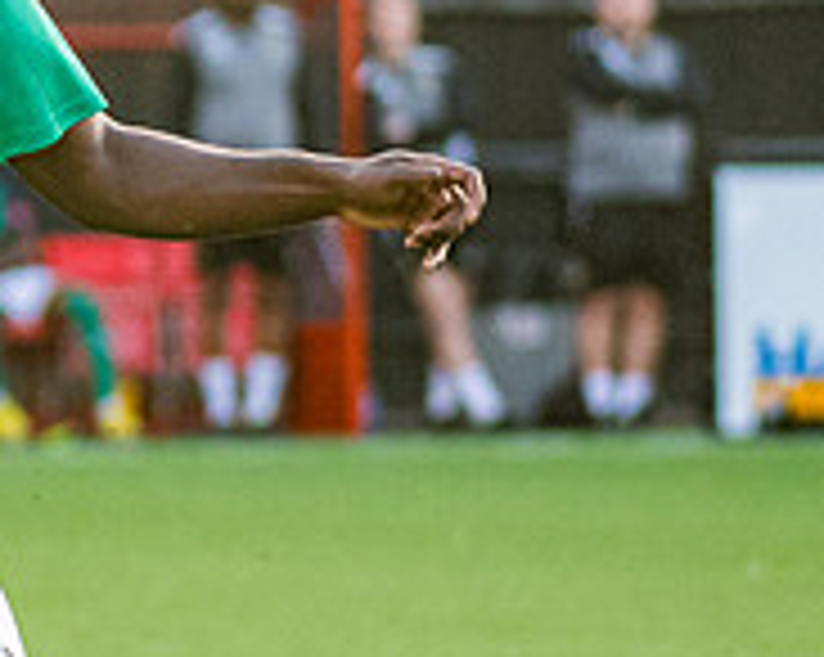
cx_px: -344
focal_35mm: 740
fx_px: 18027
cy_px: 376
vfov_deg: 2.1
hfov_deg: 2.6
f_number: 2.8
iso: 1250
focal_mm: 120
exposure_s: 1/1000
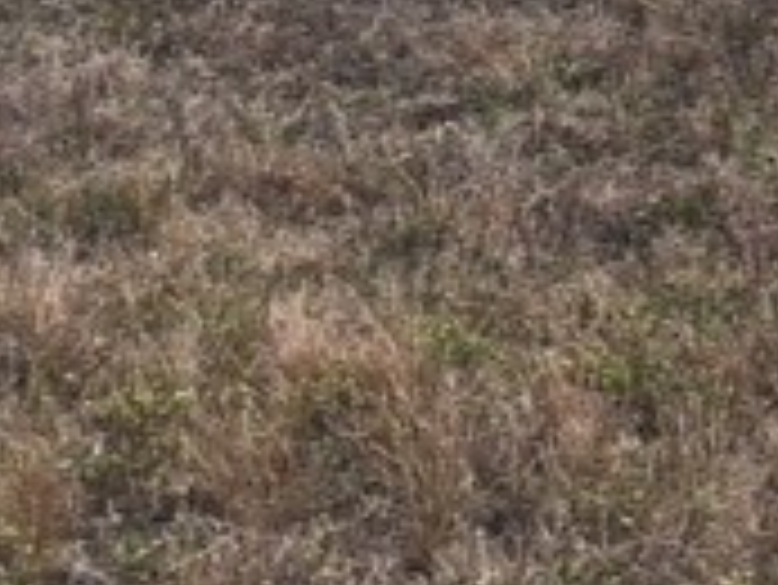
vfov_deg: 13.2
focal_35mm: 107
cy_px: -234
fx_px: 2407
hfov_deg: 17.4
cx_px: 962
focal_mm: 4.15
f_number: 2.2
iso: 25
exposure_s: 1/693
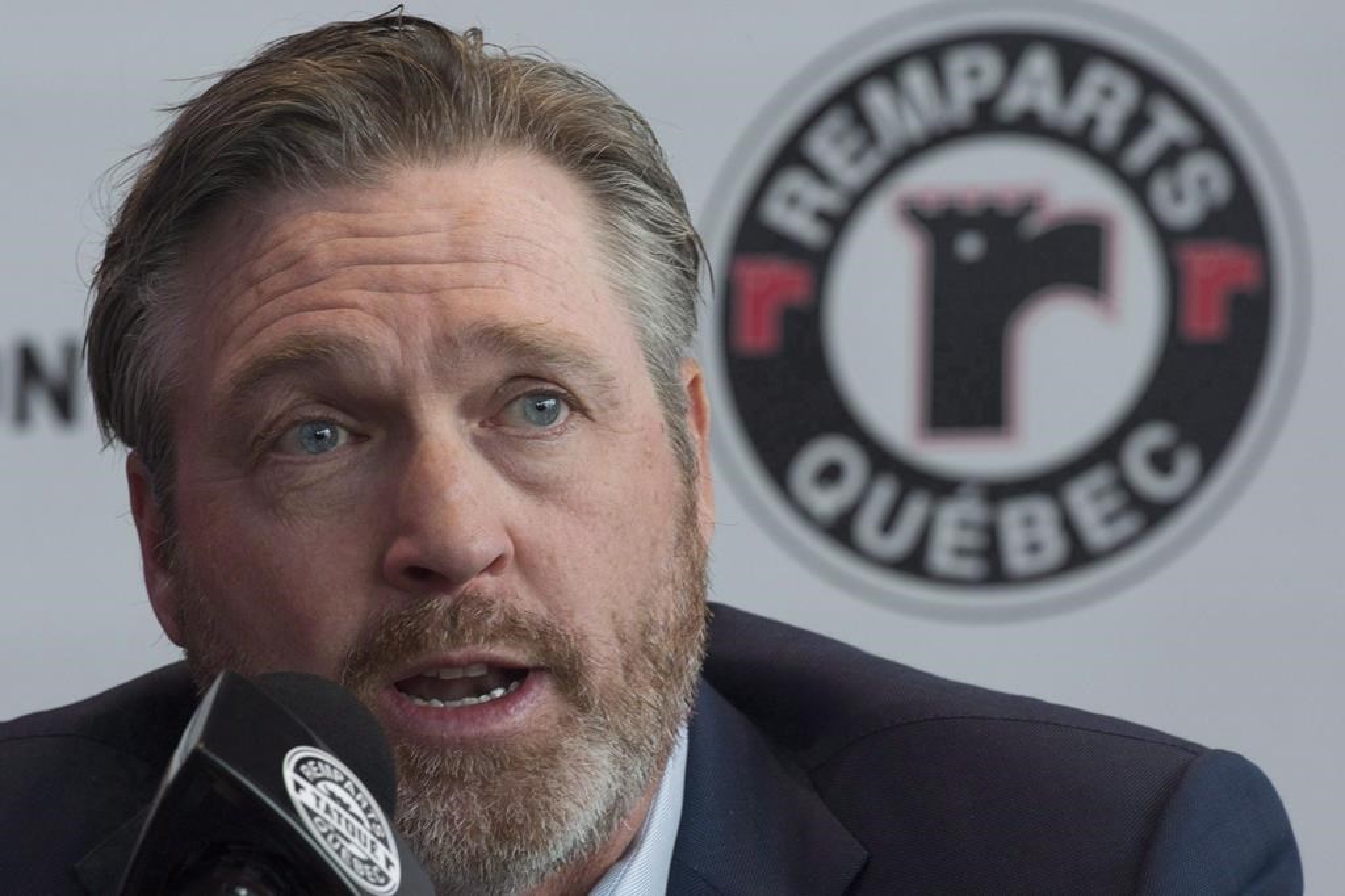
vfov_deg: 4.6
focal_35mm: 300
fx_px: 11204
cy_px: 448
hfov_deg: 6.9
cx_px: 672
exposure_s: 1/80
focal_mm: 300
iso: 2500
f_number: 13
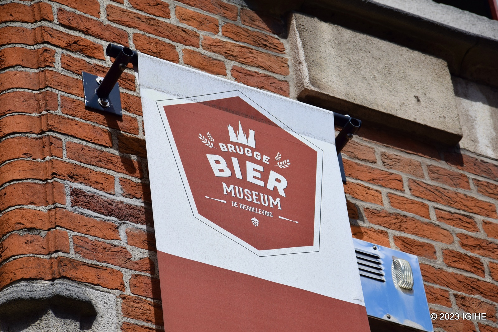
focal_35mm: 158
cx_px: 249
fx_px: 2179
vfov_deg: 8.7
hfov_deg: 13.0
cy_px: 166
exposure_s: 1/800
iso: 200
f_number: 7.1
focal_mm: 105
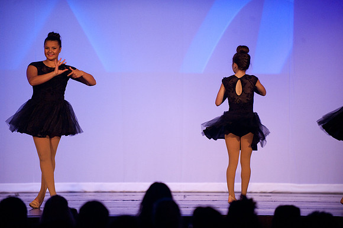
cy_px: 114
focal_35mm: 200
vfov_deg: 6.9
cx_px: 172
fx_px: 1904
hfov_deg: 10.3
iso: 3200
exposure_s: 1/200
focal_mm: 200
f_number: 2.8
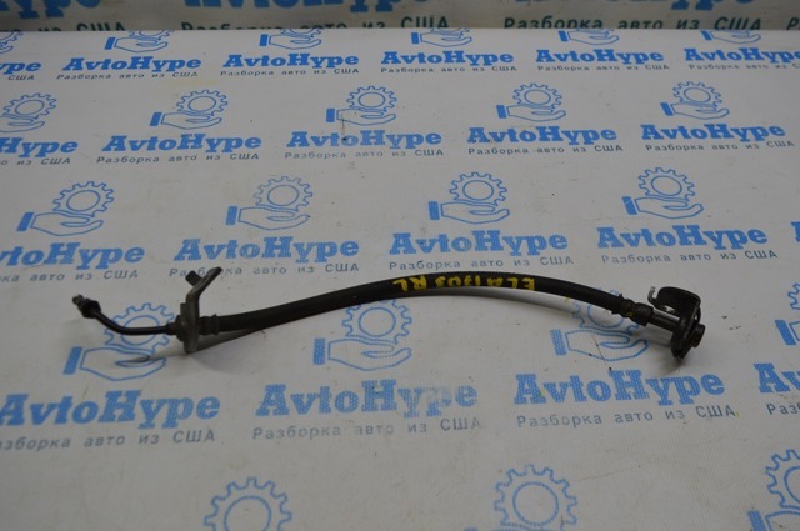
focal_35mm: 30
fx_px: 666
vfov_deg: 43.5
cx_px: 400
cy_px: 266
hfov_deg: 62.0
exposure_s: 1/60
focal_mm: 20
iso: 200
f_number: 5.6
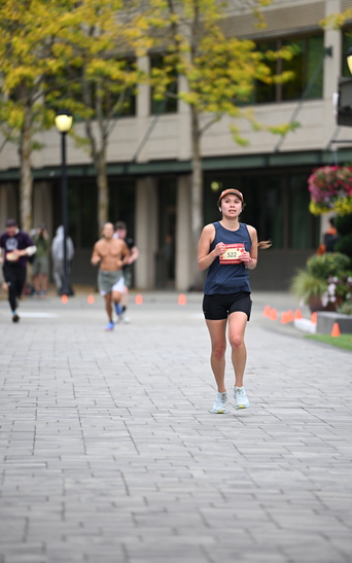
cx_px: 185
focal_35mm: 205
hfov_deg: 6.4
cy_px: 281
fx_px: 3146
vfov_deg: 10.2
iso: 640
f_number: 2.8
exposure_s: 1/2000
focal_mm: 200
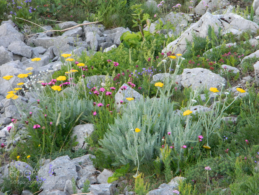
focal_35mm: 221
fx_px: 1654
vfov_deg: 6.7
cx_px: 130
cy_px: 98
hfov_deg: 9.0
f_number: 5.4
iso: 200
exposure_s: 1/80
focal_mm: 39.7
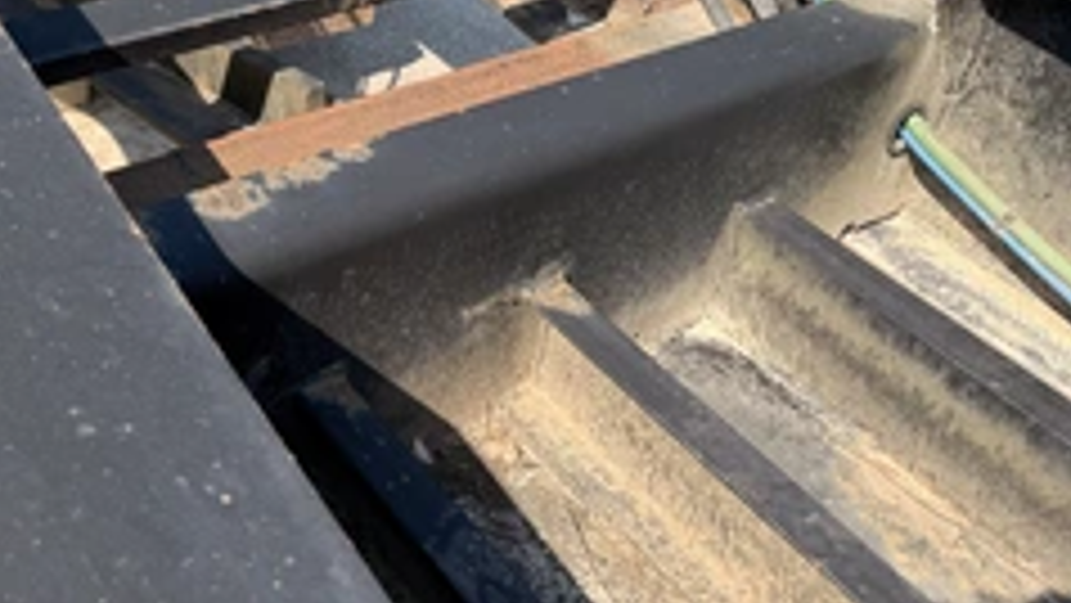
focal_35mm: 44
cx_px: 176
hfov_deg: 43.6
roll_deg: +1.9
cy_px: -68
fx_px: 1250
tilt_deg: -19.1
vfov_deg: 25.1
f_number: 1.78
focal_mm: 6.76
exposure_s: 1/2110
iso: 80
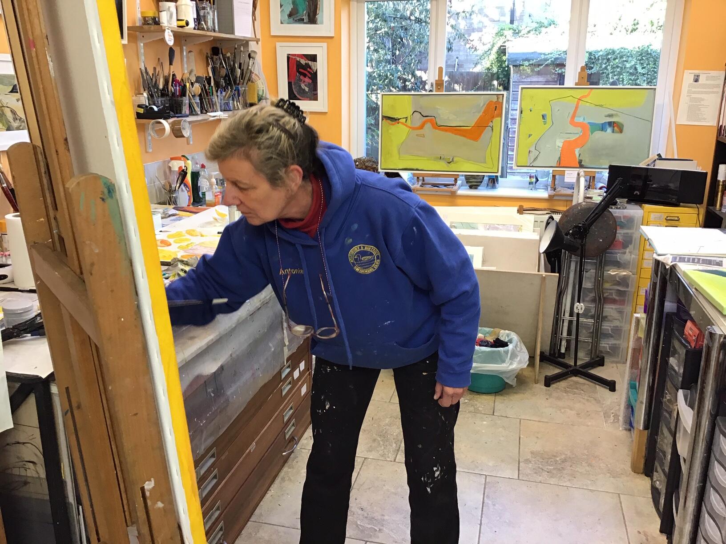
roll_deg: -0.1
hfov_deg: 58.4
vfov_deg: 45.4
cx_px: 363
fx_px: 650
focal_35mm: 31
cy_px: 272
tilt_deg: -15.4
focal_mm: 3.3
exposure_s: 1/33
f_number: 2.4
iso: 80
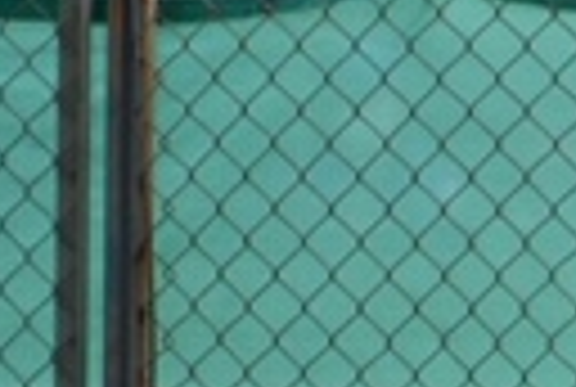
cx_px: 1116
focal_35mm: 1009
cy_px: 526
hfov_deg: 2.0
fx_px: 16190
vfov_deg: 1.4
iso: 400
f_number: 6
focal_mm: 135
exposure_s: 1/1000
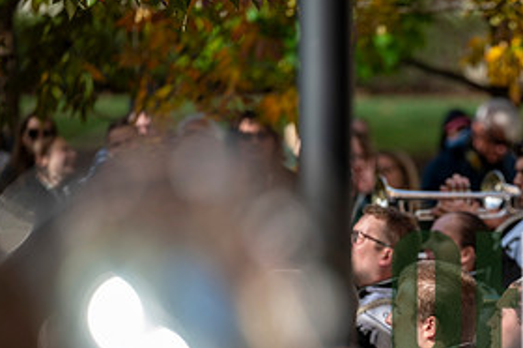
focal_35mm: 415
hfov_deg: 5.0
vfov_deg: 3.3
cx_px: 532
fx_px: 6022
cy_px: 318
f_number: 2.8
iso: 64
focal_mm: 200
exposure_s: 1/500
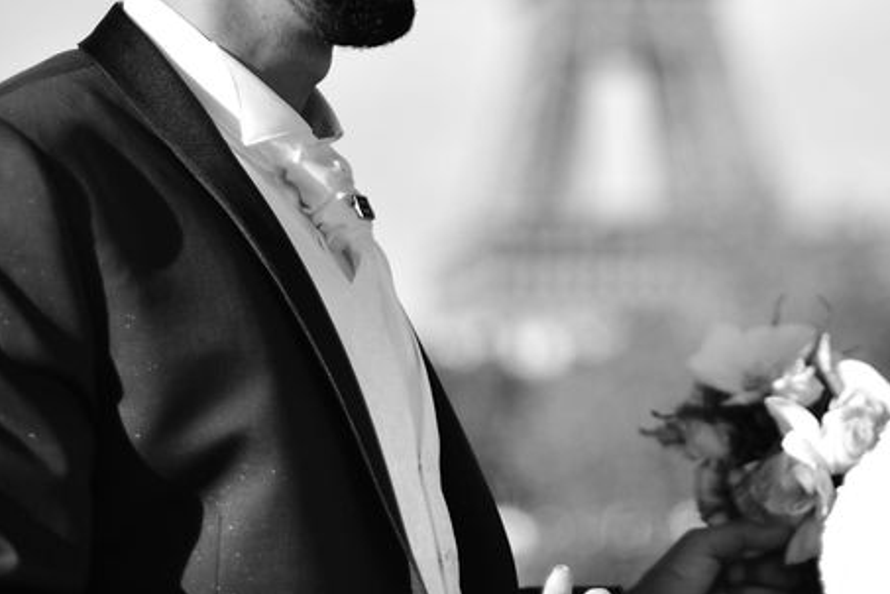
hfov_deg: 17.9
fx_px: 2793
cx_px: 780
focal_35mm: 113
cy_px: 56
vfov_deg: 12.0
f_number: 1.4
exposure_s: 1/5000
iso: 100
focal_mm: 50
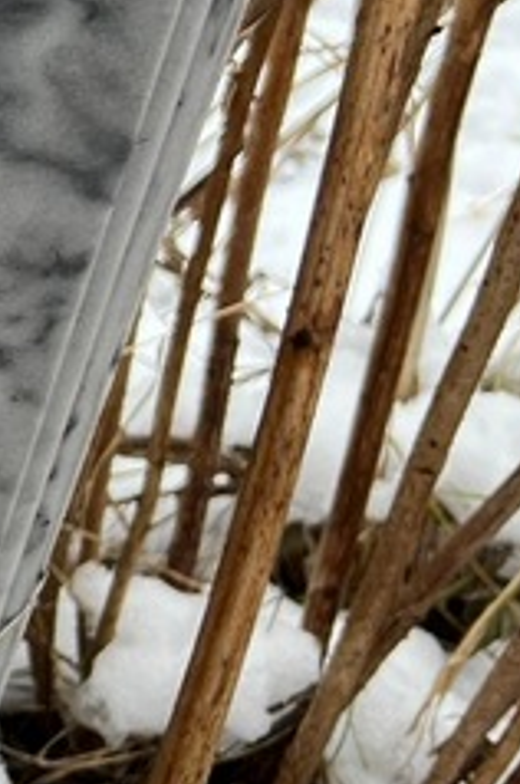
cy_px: 224
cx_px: -691
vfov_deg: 22.3
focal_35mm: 91
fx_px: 1977
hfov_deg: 12.2
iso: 64
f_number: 1.5
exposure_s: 1/121
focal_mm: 5.7
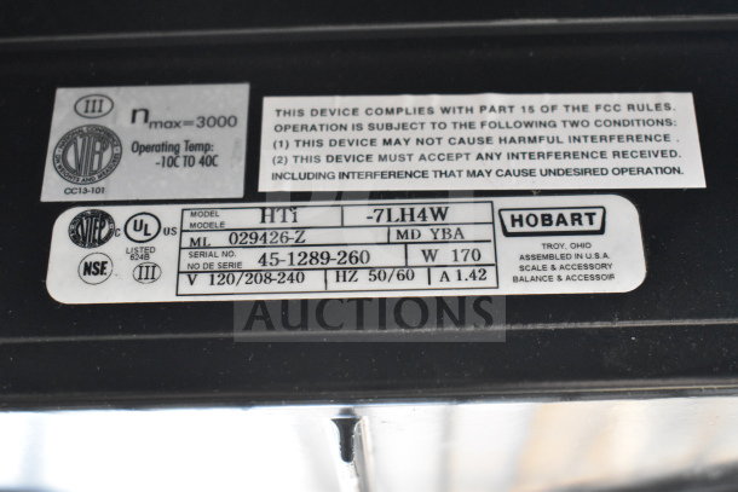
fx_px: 1046
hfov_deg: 38.9
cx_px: 369
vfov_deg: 26.5
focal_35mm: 51
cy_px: 246
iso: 6400
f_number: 4.5
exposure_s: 1/50
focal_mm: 34
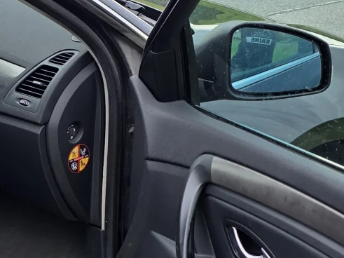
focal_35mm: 90
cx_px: 26
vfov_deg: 16.3
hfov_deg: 21.2
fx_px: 894
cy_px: 212
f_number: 1.7
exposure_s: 1/1799
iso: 80
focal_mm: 6.3
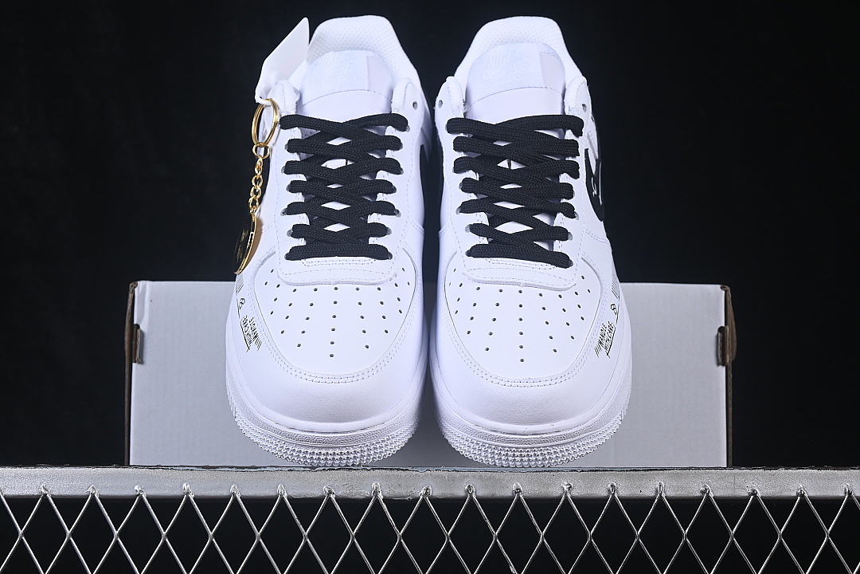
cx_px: 430
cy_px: 287
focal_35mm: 75
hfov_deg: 27.0
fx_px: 1792
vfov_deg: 18.2
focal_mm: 50
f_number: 8
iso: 160
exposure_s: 1/80
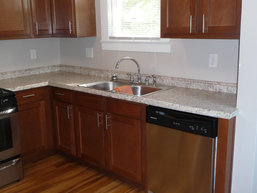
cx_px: 128
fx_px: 319
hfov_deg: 43.9
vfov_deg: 33.6
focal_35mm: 43
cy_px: 96
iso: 320
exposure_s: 1/30
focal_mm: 7.1
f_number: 4
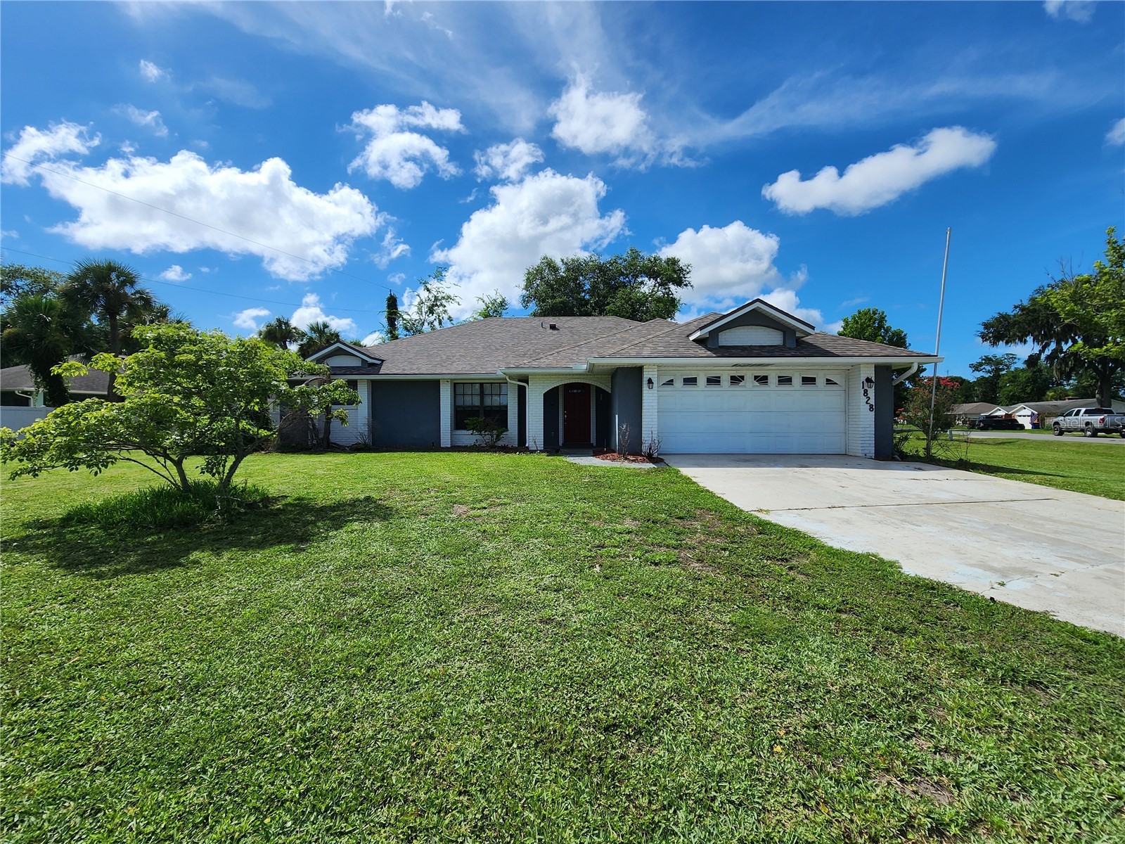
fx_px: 422
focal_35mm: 13
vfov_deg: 89.9
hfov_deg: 106.2
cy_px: 422
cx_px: 562
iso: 50
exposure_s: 1/3327
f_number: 2.2
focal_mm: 2.2
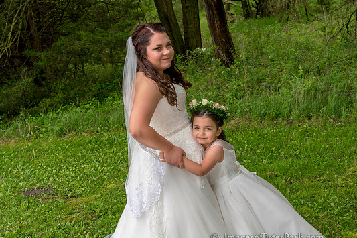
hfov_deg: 40.4
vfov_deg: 27.5
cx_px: 175
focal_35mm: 49
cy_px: 117
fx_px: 486
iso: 320
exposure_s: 1/60
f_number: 9
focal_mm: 45
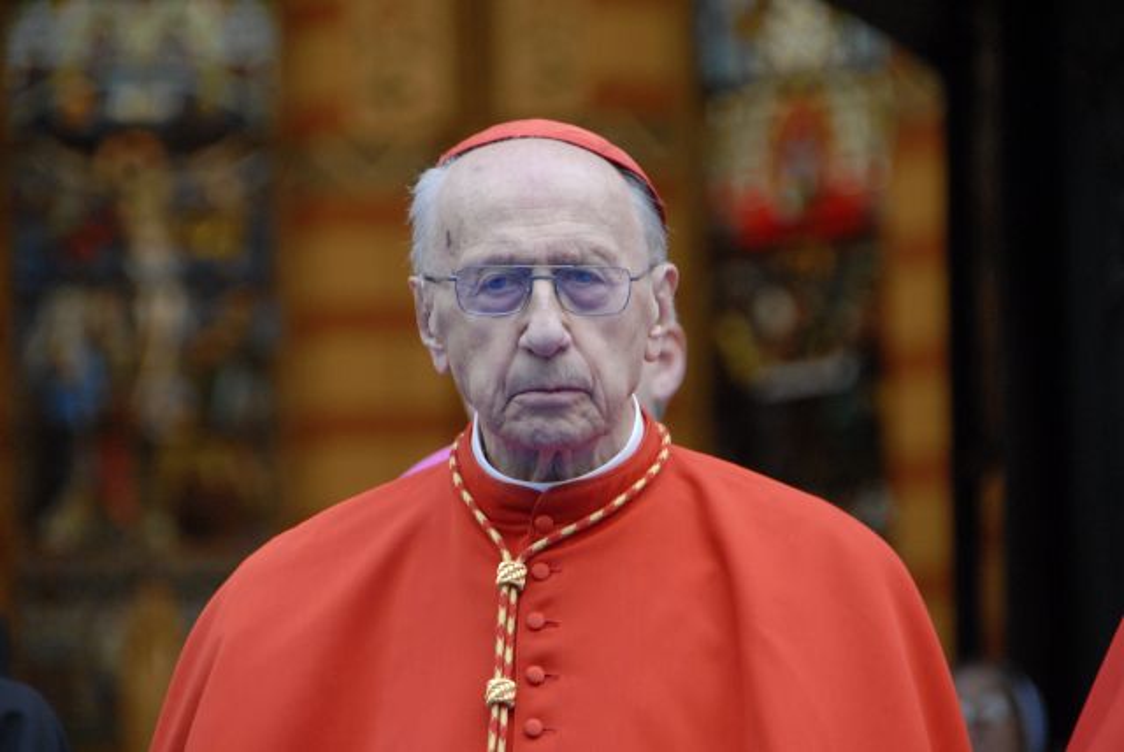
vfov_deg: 3.7
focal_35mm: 375
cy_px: 376
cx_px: 562
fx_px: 11719
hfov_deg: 5.5
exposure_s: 1/60
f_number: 6.3
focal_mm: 250
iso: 1000
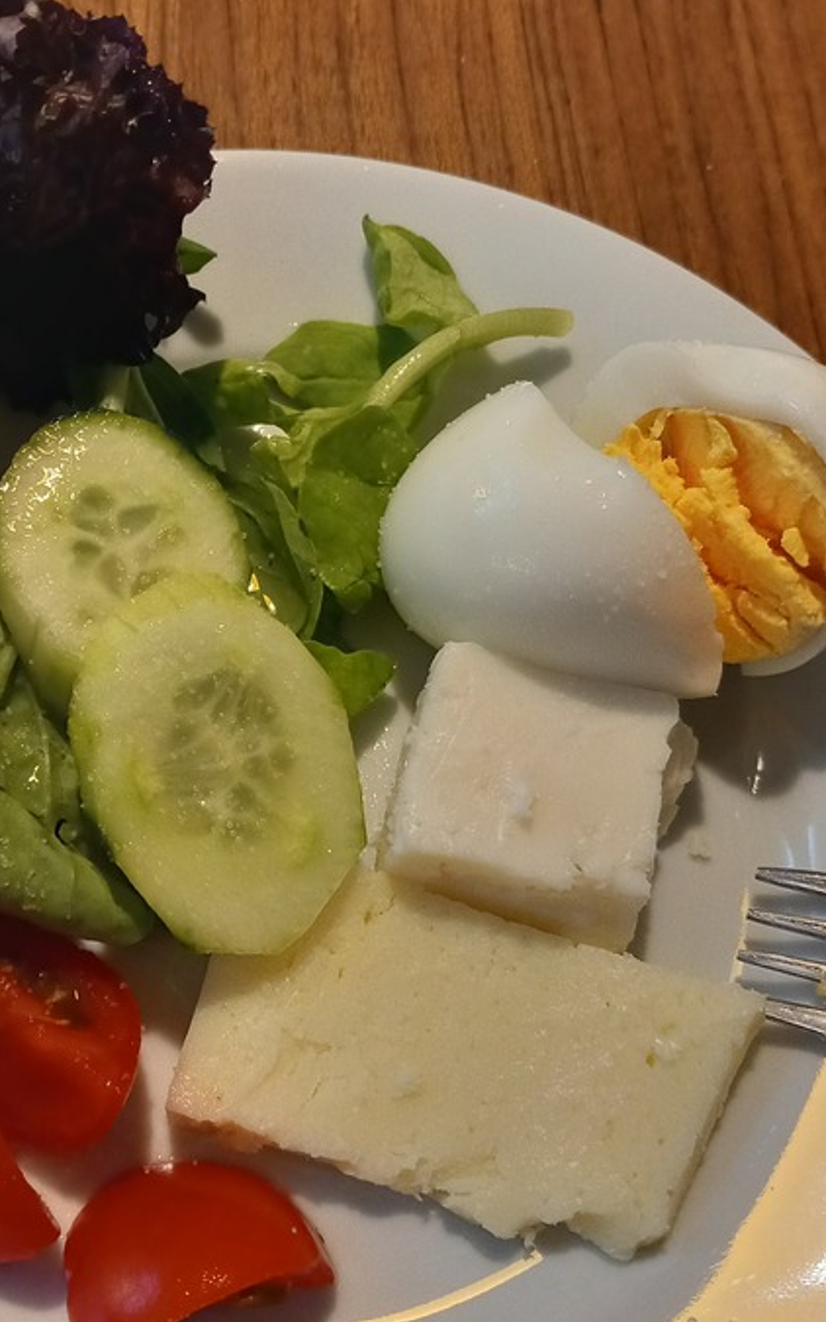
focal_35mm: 39
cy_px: 689
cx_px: 207
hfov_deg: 32.2
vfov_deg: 50.4
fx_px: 1404
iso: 250
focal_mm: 4
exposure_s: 1/25
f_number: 1.8
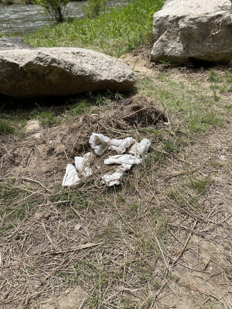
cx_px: 116
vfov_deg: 67.3
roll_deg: +2.5
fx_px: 232
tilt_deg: -36.2
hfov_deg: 53.1
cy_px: 154
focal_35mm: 26
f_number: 1.6
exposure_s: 1/3663
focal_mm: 5.1
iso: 32
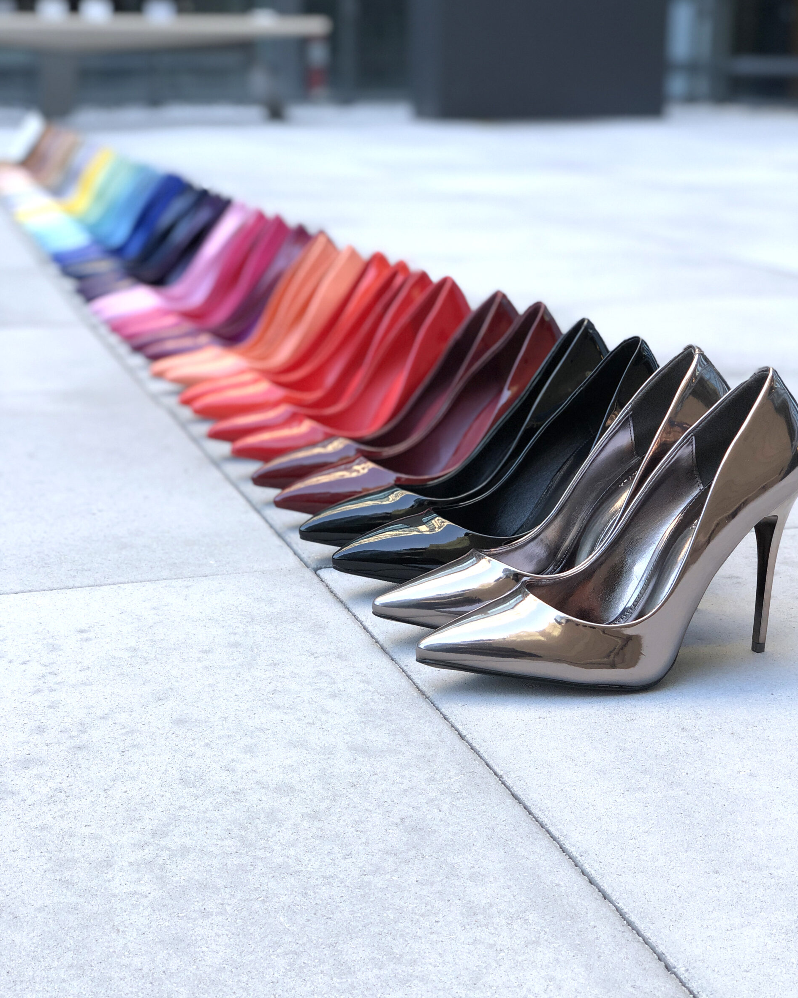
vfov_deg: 34.1
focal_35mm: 55
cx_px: 401
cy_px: 540
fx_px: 1624
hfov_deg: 27.6
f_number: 2.4
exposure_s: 1/60
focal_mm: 6
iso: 20
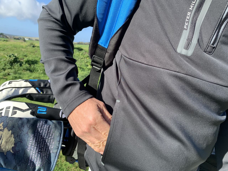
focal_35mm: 26
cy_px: 86
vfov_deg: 53.1
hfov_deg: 67.3
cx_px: 114
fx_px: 171
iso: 25
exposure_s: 1/573
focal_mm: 4.25
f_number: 1.8
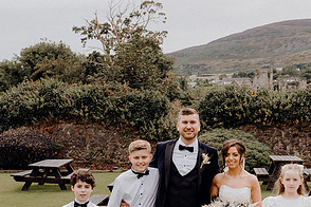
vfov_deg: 19.4
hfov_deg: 29.0
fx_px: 596
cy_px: 180
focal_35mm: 69
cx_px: 218
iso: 125
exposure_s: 1/160
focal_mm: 35
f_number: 6.3
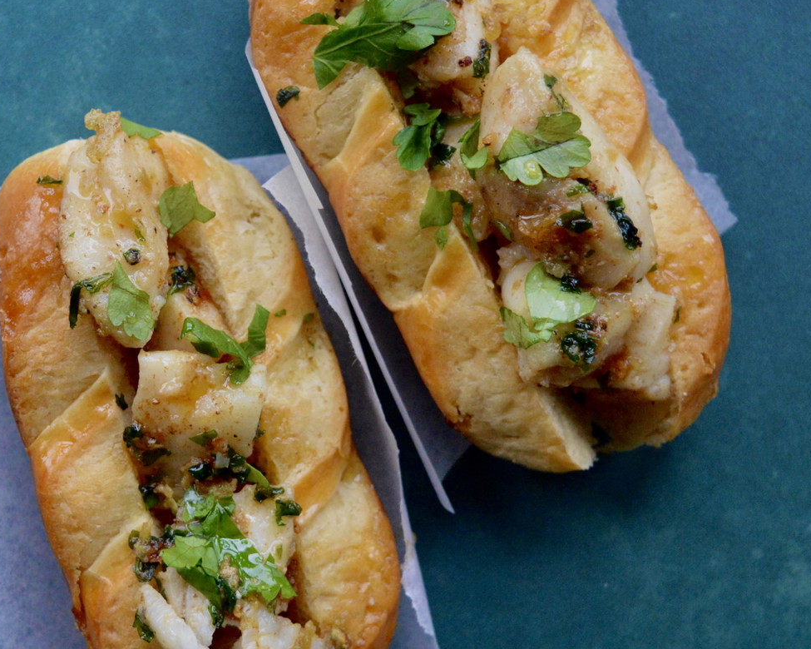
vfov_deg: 33.4
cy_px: 329
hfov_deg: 41.0
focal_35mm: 45
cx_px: 342
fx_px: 1080
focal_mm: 26
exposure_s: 1/500
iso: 2200
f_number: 4
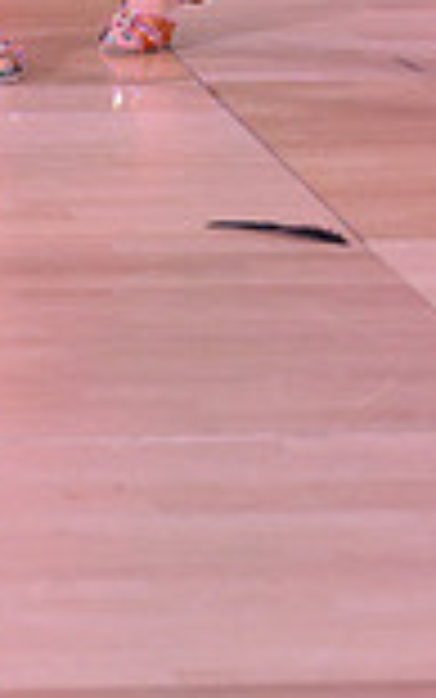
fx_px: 10865
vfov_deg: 3.6
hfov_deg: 2.3
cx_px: 258
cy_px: -536
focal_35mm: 572
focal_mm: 150
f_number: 6.3
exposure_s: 1/250
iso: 2000
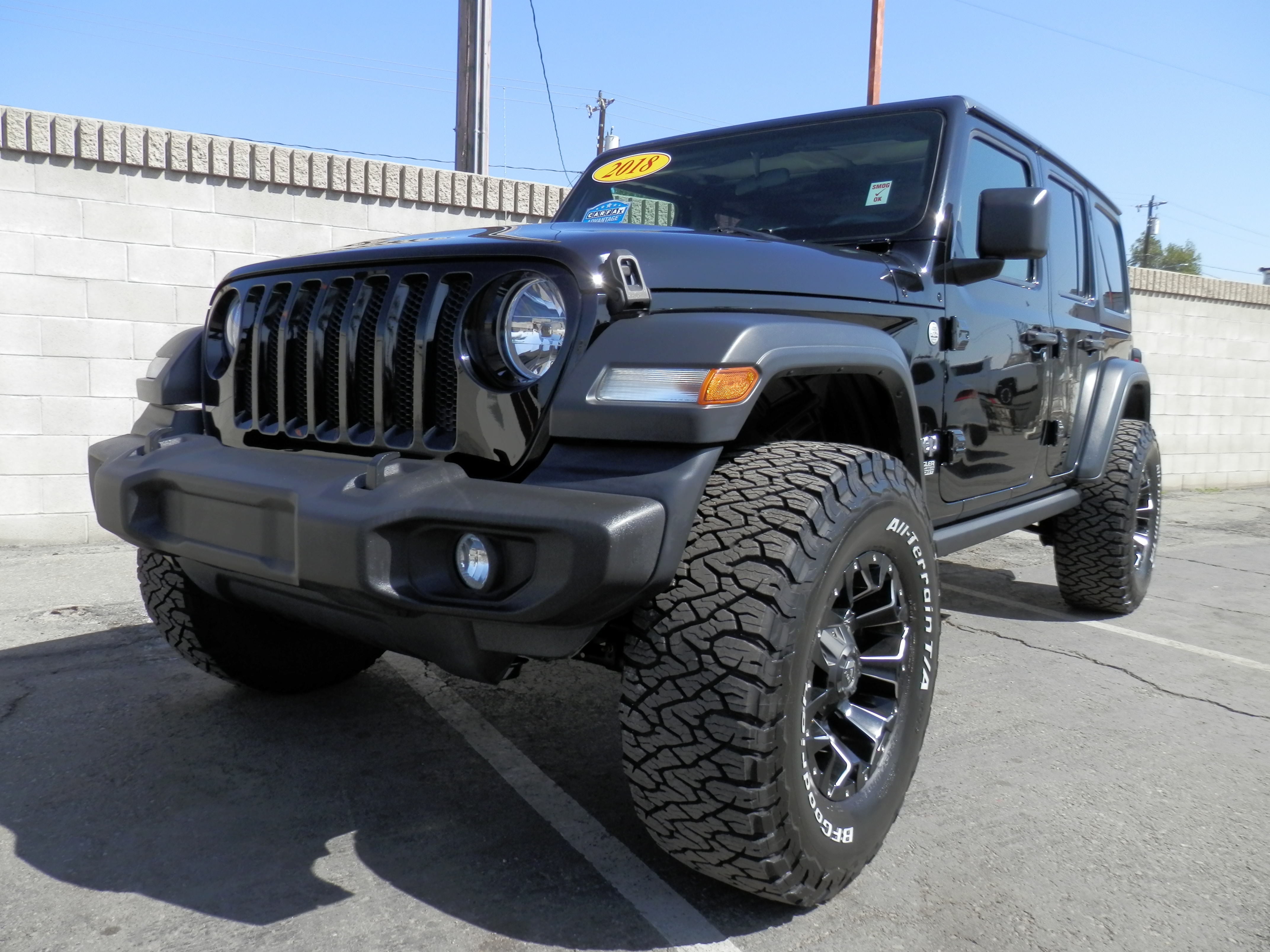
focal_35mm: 25
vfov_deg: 54.9
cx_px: 635
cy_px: 476
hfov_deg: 69.4
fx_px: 917
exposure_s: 1/800
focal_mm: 4.5
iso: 80
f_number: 3
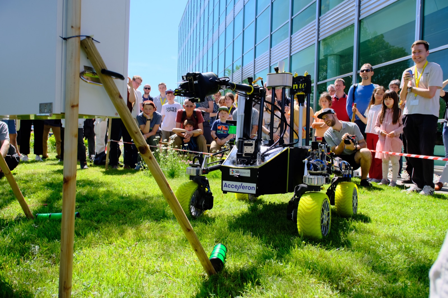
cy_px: 149
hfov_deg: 67.4
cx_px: 224
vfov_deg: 47.9
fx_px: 336
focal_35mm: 27
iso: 200
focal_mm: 18
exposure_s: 1/125
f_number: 4.5
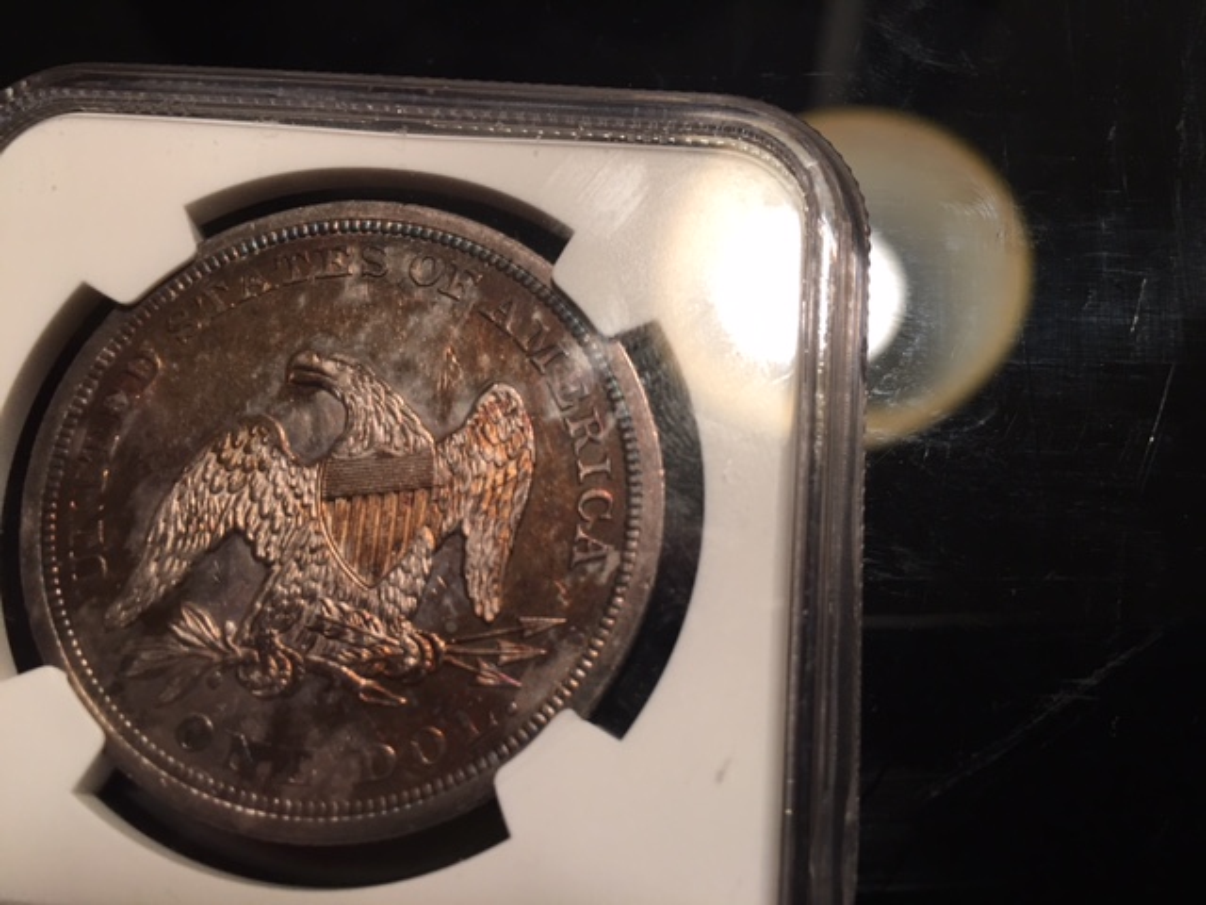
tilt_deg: -74.1
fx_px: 1010
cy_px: 452
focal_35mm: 29
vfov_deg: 48.2
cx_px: 603
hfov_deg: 61.7
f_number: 2.2
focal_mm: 4.15
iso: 40
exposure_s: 1/30
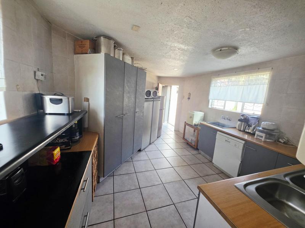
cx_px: 152
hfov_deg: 106.2
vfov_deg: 89.9
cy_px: 114
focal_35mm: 13
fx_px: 115
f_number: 1.9
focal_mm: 2.2
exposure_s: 1/101
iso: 160
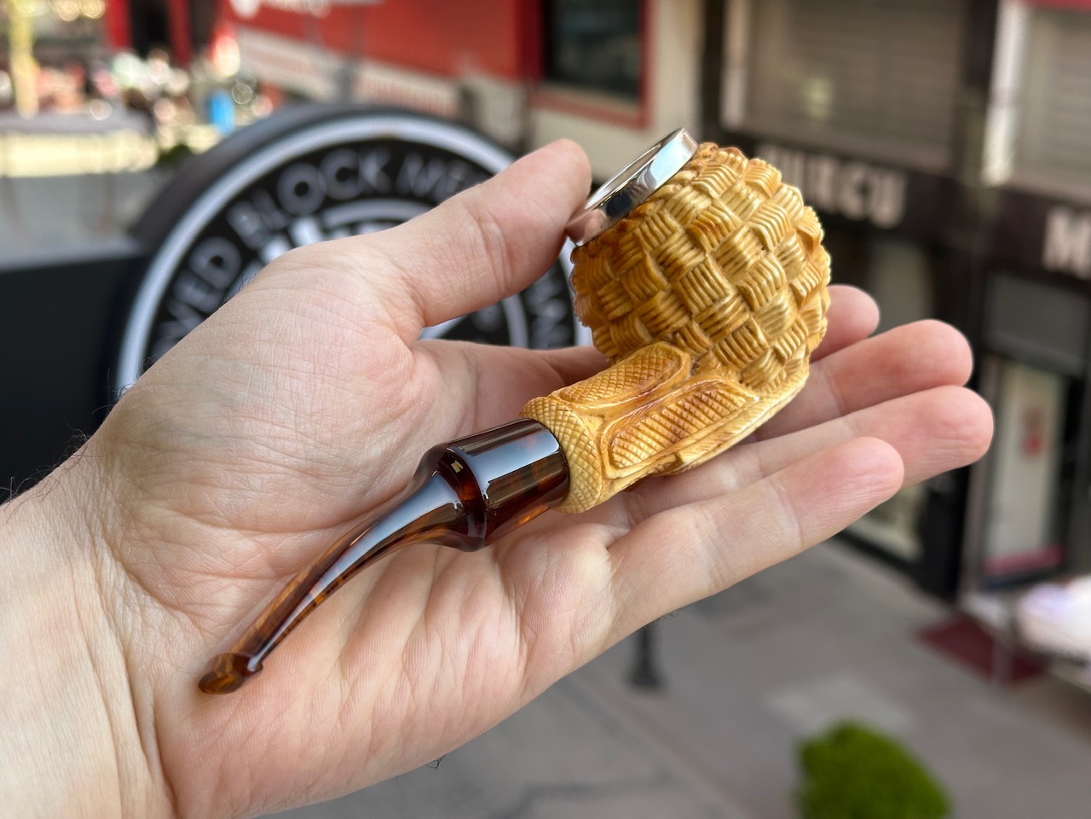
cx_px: 546
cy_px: 410
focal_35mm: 48
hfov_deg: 39.7
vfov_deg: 30.3
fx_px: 1513
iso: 64
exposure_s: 1/328
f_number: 1.78
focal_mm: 6.86
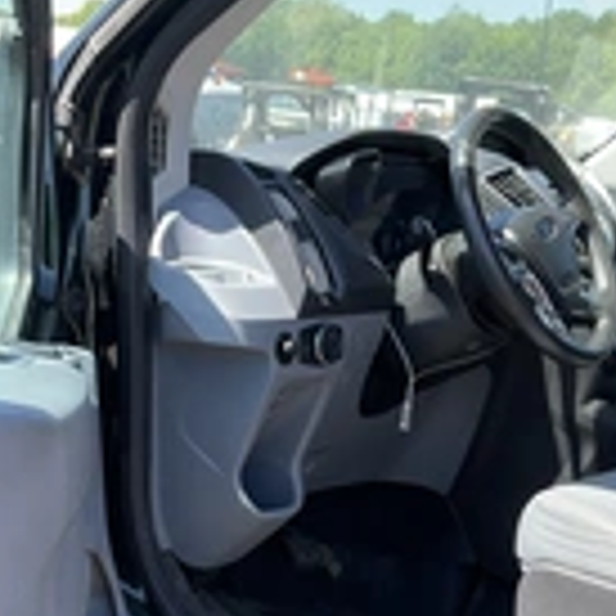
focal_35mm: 75
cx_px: 333
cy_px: 607
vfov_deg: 22.2
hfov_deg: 23.1
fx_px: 1510
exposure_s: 1/289
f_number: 1.8
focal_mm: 3
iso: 25
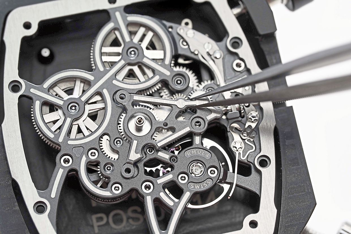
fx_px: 975
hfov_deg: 20.4
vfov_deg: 13.7
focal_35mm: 100
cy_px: 117
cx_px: 176
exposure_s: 1/160
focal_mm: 100
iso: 800
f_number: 9
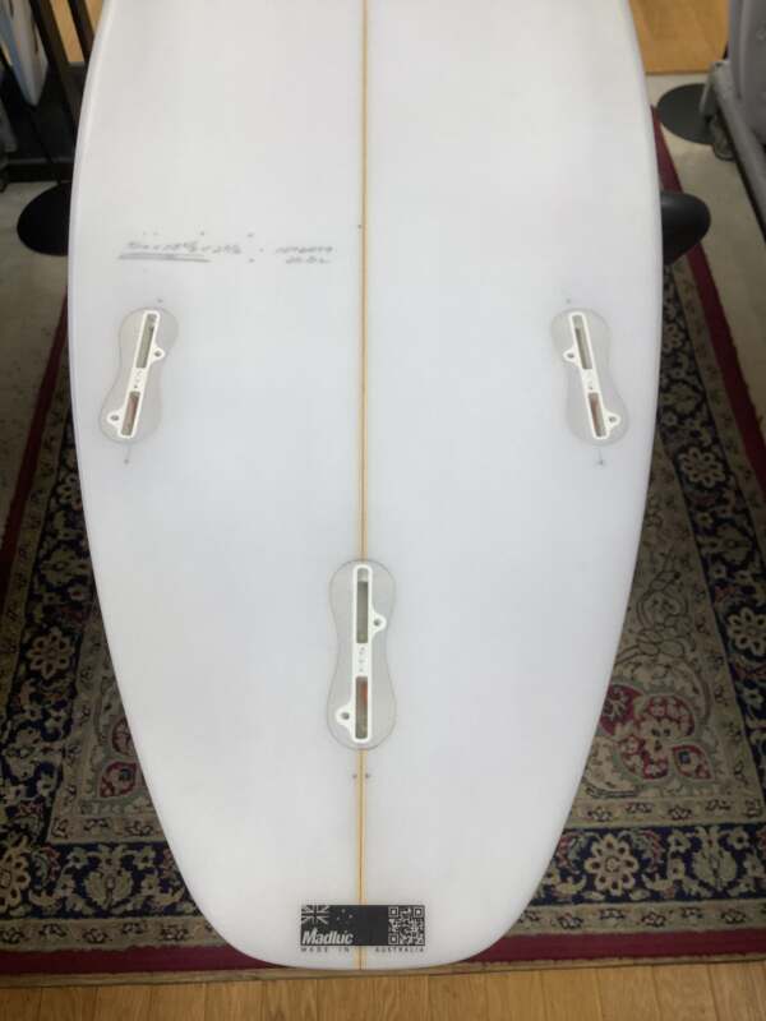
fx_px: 915
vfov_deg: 58.4
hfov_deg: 45.4
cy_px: 510
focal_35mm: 31
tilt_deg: -54.2
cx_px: 383
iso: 64
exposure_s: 1/100
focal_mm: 3.3
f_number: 2.4
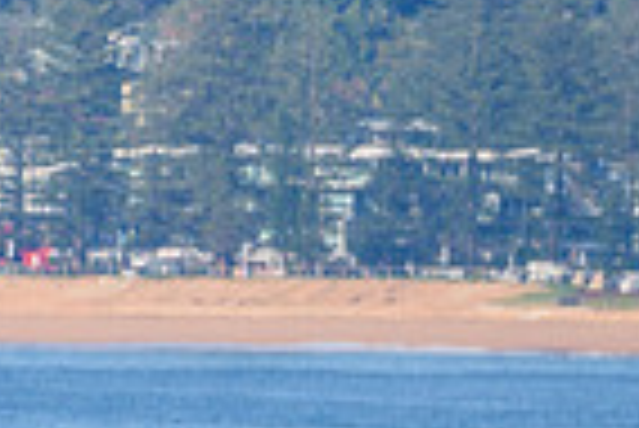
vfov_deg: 0.7
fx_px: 36264
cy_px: 692
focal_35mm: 2041
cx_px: 1089
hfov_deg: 1.0
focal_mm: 500
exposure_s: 1/2000
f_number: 5.6
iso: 180
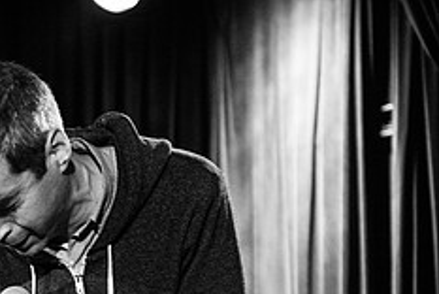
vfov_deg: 7.8
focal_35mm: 174
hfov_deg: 11.5
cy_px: 363
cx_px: -106
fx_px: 2124
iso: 3200
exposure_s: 1/80
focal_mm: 70
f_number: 3.2
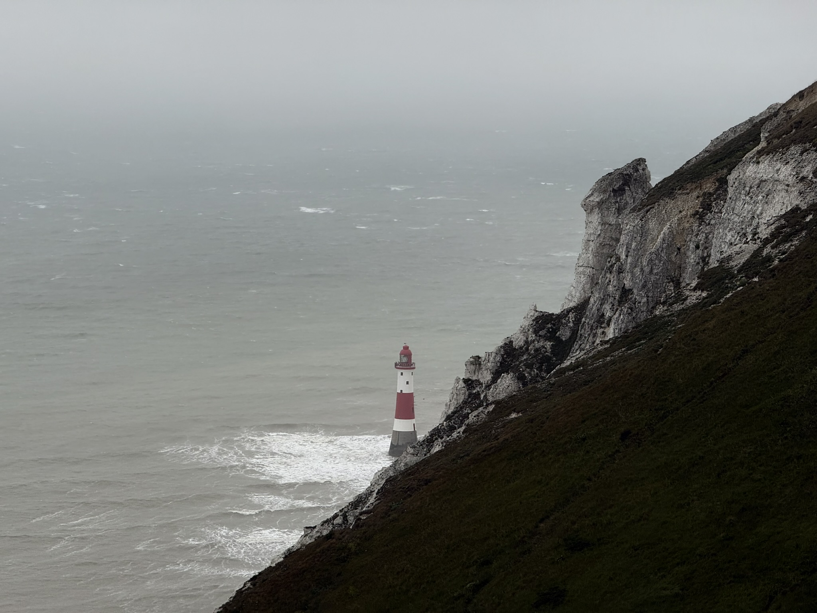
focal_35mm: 120
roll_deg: -1.4
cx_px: 408
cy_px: 306
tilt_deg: -5.0
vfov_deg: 12.3
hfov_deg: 16.4
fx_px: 2832
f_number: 2.8
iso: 50
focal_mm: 15.66
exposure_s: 1/2525
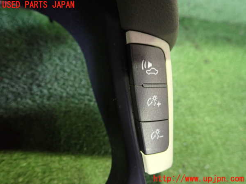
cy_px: 92
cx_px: 123
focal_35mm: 25
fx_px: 178
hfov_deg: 69.4
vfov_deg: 54.9
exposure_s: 1/15
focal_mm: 4.5
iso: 800
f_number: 2
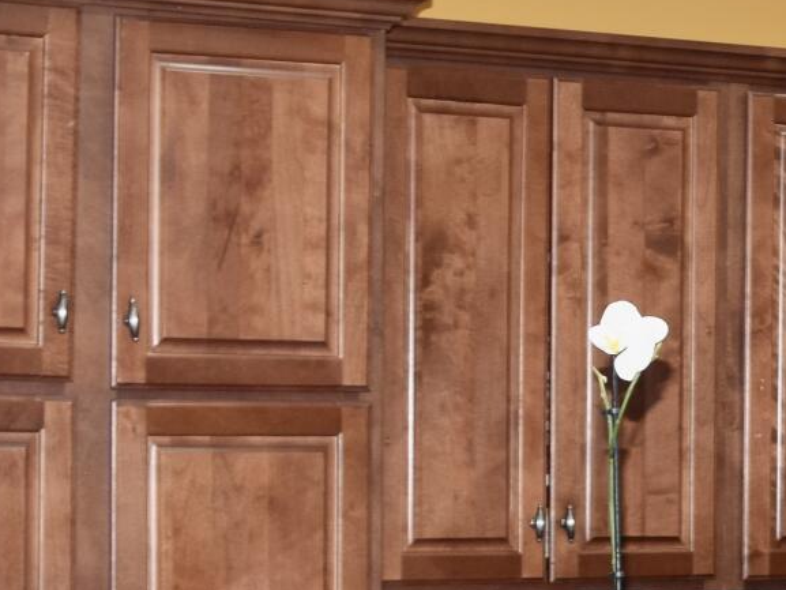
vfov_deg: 10.9
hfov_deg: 13.8
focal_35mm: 135
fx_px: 3066
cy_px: 519
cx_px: 1158
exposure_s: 1/60
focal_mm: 18
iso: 100
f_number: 3.5
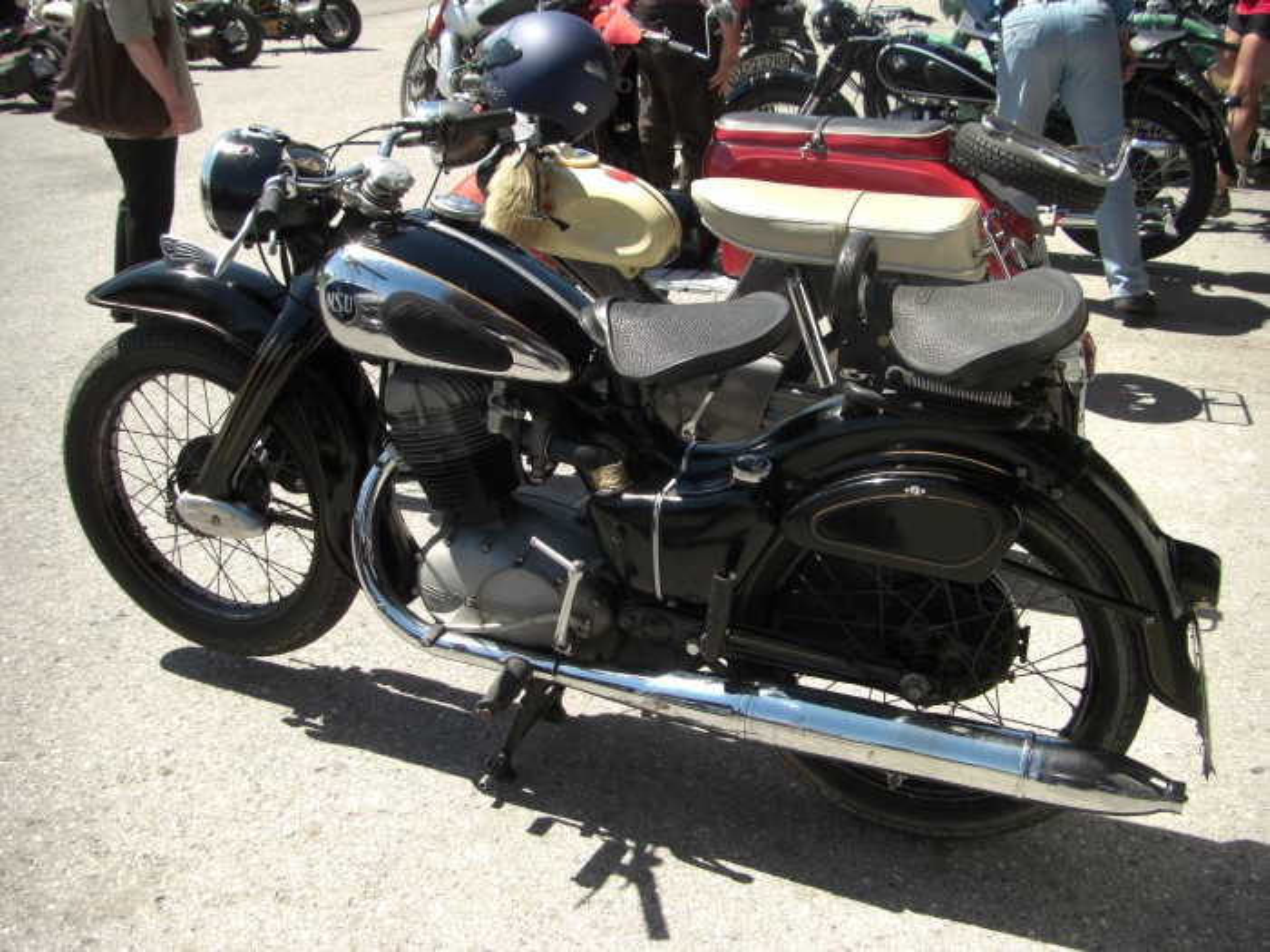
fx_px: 1394
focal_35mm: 38
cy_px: 476
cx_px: 635
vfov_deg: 37.7
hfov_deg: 49.0
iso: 64
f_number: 3.4
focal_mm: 6.3
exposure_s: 1/400
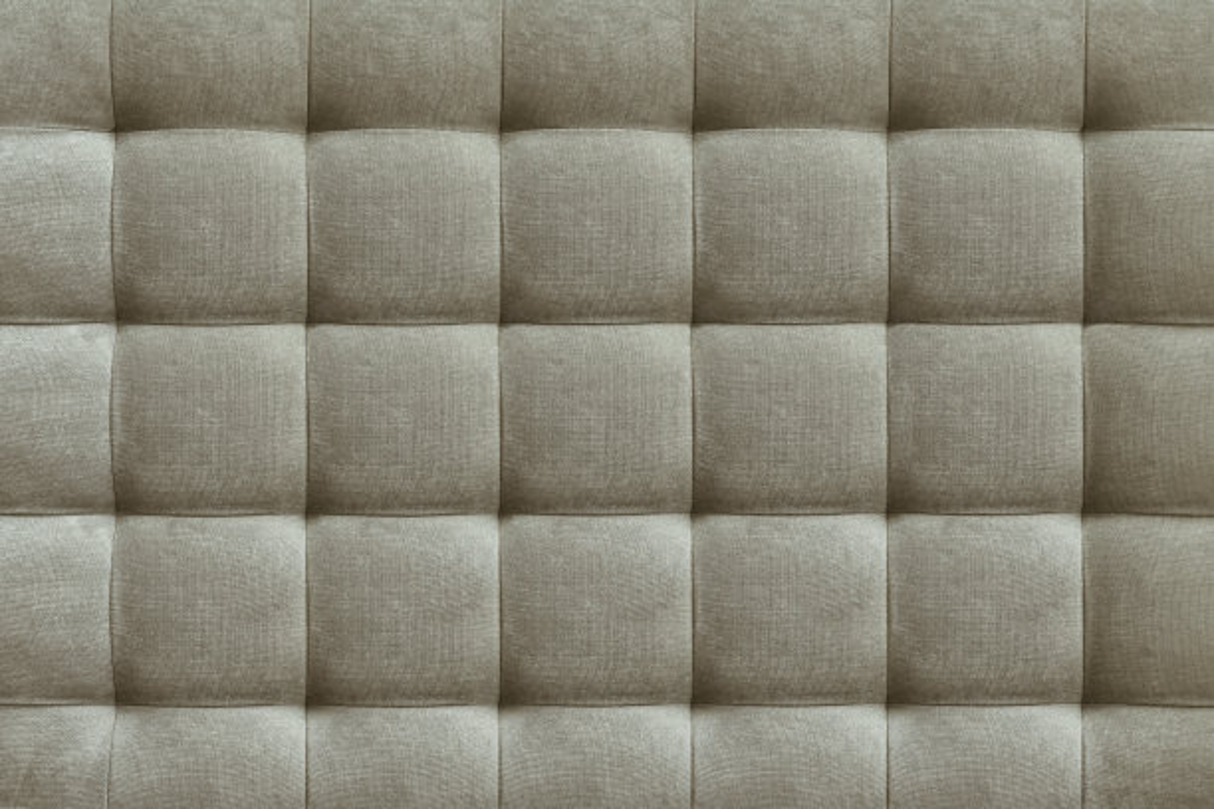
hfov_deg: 51.9
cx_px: 607
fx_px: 1248
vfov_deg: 35.9
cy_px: 404
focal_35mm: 37
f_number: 5
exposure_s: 1/100
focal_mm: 37
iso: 200
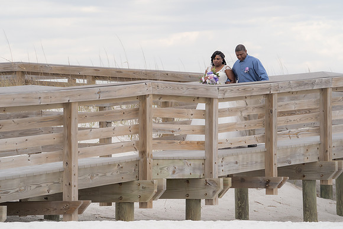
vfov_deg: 6.9
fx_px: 1906
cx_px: 172
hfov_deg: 10.3
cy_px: 114
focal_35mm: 200
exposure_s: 1/320
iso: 640
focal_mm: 200
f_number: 7.1
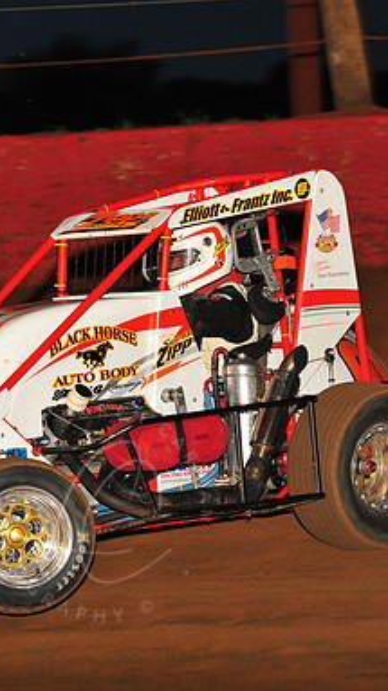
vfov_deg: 9.4
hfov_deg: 5.3
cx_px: 103
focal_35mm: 230
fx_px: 4213
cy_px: 346
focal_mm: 145
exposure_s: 1/320
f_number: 7.1
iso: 1000
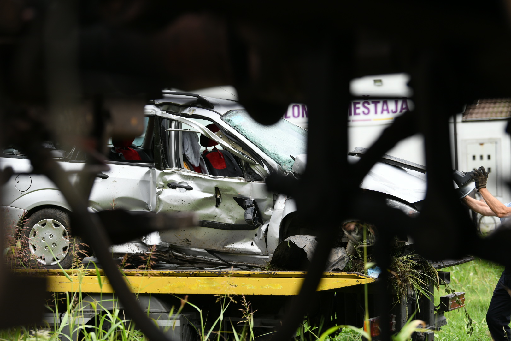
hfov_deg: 20.4
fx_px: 1419
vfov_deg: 13.7
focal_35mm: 100
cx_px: 256
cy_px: 170
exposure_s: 1/1250
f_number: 3.5
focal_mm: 100
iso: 320
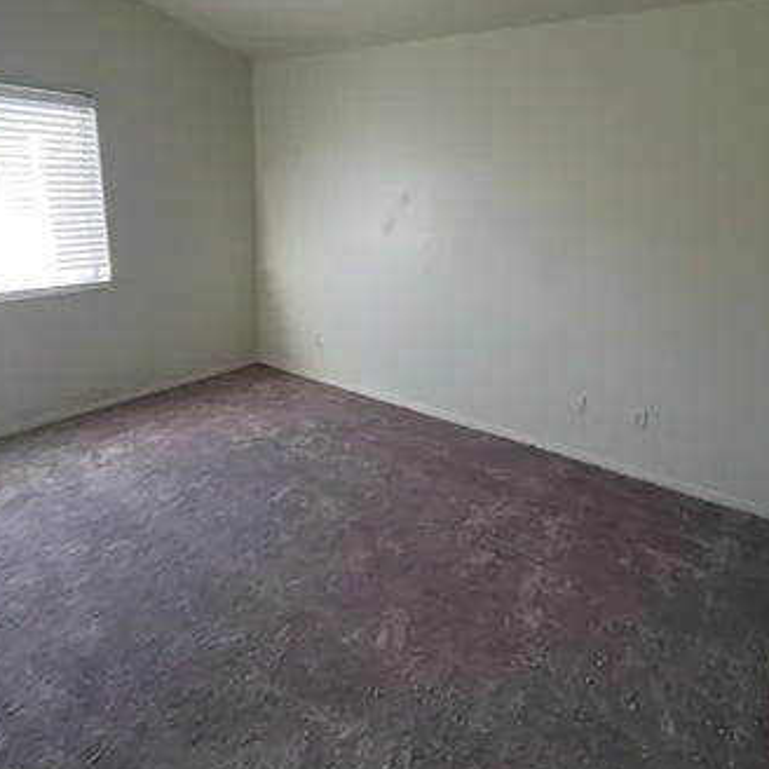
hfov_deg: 72.1
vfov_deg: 71.9
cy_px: 340
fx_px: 528
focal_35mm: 21
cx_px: 382
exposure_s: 1/60
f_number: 2.2
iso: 100
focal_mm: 2.2
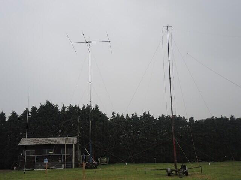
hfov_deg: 44.8
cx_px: 120
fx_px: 292
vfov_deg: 34.3
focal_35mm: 42
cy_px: 90
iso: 80
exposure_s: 1/1250
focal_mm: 9
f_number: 2.5
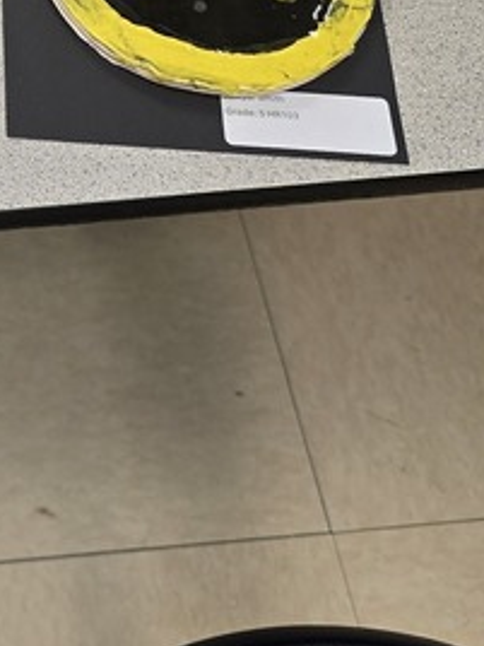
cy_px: -43
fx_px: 1641
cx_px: -284
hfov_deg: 15.3
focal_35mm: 88
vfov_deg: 21.3
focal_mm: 6.3
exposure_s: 1/120
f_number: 1.7
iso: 100
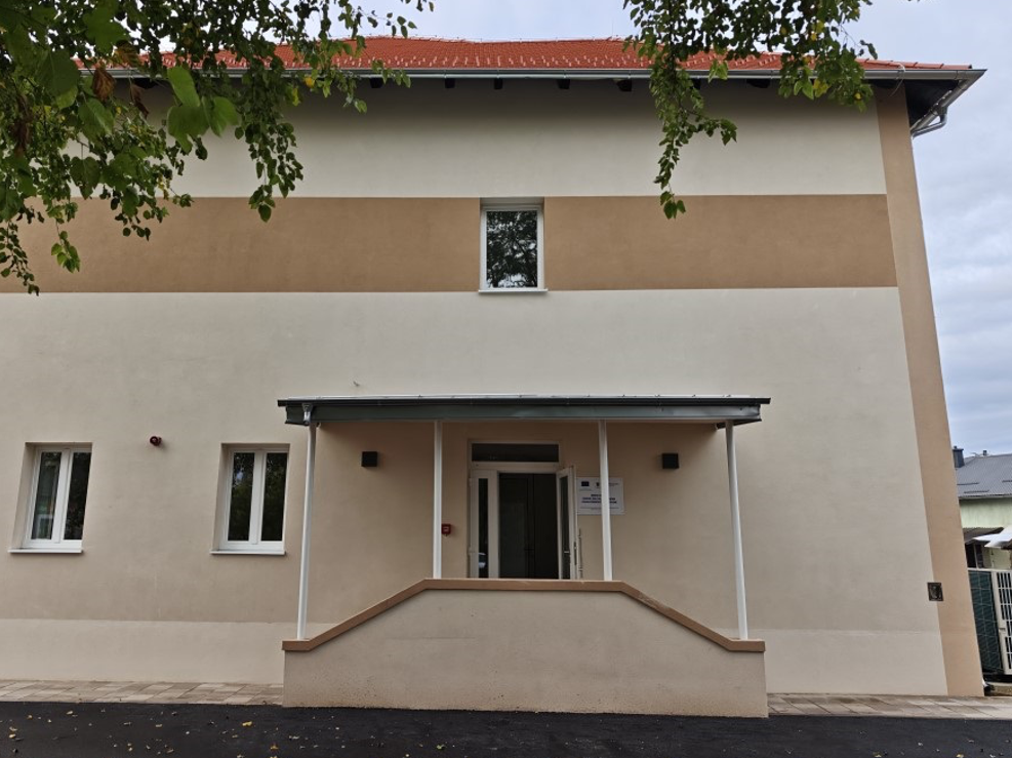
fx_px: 789
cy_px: 348
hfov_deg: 65.2
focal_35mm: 27
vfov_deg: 51.2
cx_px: 460
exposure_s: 1/1938
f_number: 1.62
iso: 50
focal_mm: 6.55
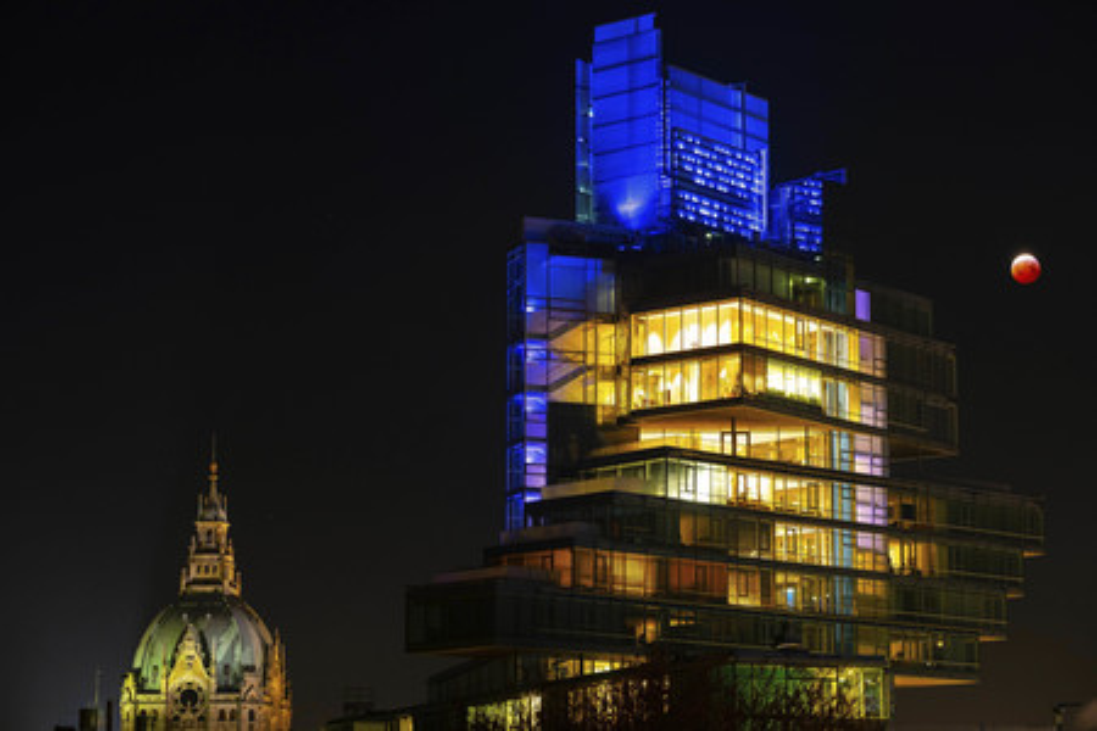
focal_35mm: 92
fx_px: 2803
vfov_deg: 14.9
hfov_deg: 22.1
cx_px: 548
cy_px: 366
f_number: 5
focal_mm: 61
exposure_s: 2
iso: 160
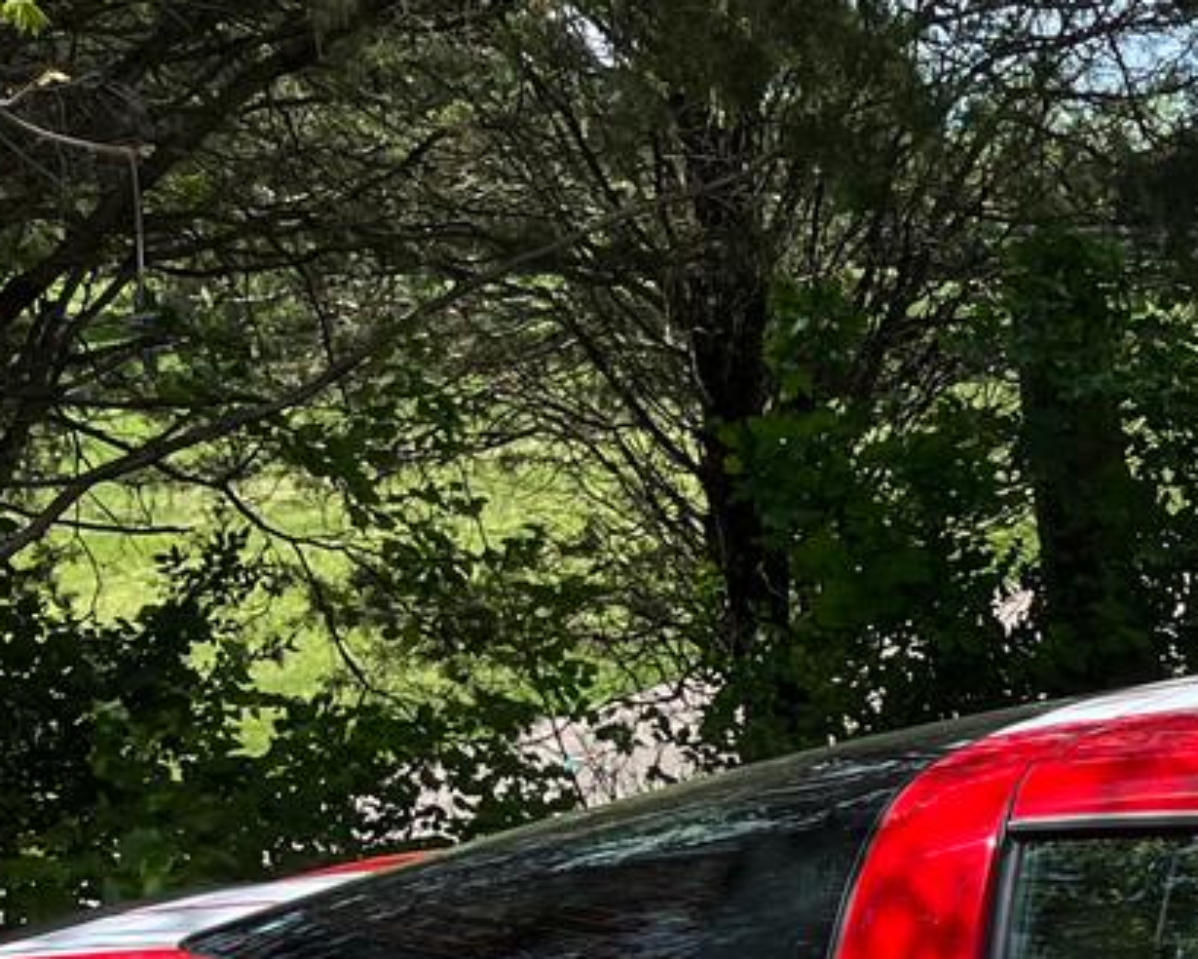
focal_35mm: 99
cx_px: 2013
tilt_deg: -17.3
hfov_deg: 16.8
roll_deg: -0.1
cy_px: 1415
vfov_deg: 14.5
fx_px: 3510
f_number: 1.6
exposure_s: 1/1672
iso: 50
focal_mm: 5.1
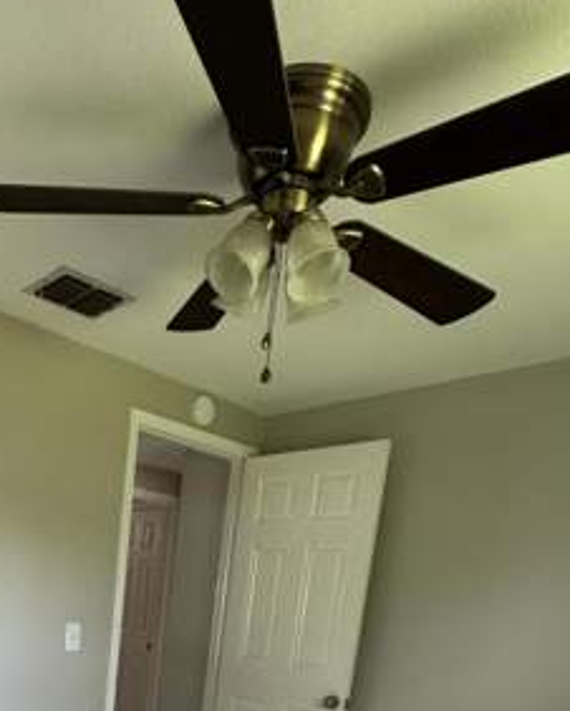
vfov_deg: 46.2
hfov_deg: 44.6
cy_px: 736
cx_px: 106
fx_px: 653
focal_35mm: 31
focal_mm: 2.22
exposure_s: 1/120
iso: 160
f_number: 2.2
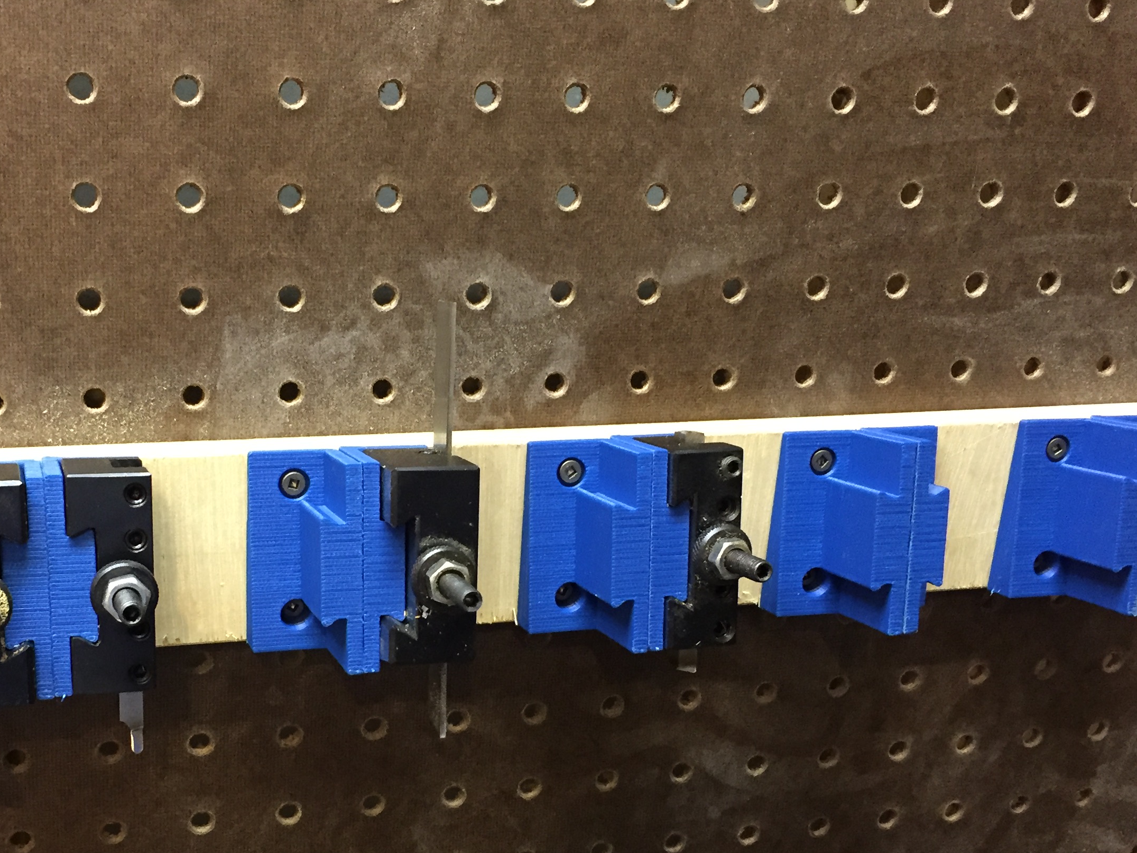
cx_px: 401
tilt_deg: -20.5
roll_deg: -2.9
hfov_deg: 42.5
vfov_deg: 32.6
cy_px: 568
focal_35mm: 44
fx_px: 1445
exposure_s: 1/15
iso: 250
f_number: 2.2
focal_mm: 4.15
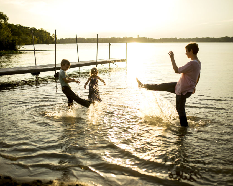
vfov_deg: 37.3
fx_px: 276
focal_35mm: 40
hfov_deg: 45.8
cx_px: 116
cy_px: 93
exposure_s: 1/2500
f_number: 2
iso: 100
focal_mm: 35
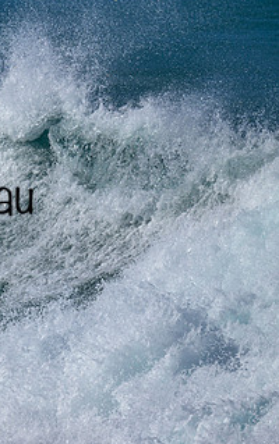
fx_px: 17977
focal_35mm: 1481
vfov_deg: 1.4
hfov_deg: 0.9
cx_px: -114
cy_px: 182
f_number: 6.3
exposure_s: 1/2000
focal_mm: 800
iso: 160
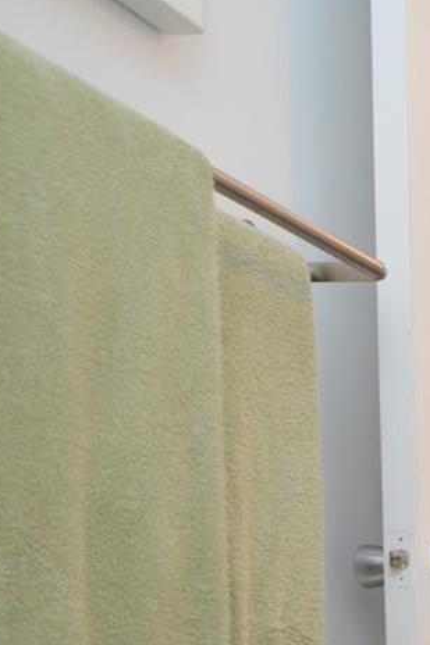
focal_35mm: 62
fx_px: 1112
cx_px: 1026
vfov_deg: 29.3
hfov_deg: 14.5
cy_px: 707
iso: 640
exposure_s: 1/60
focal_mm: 12
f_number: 4
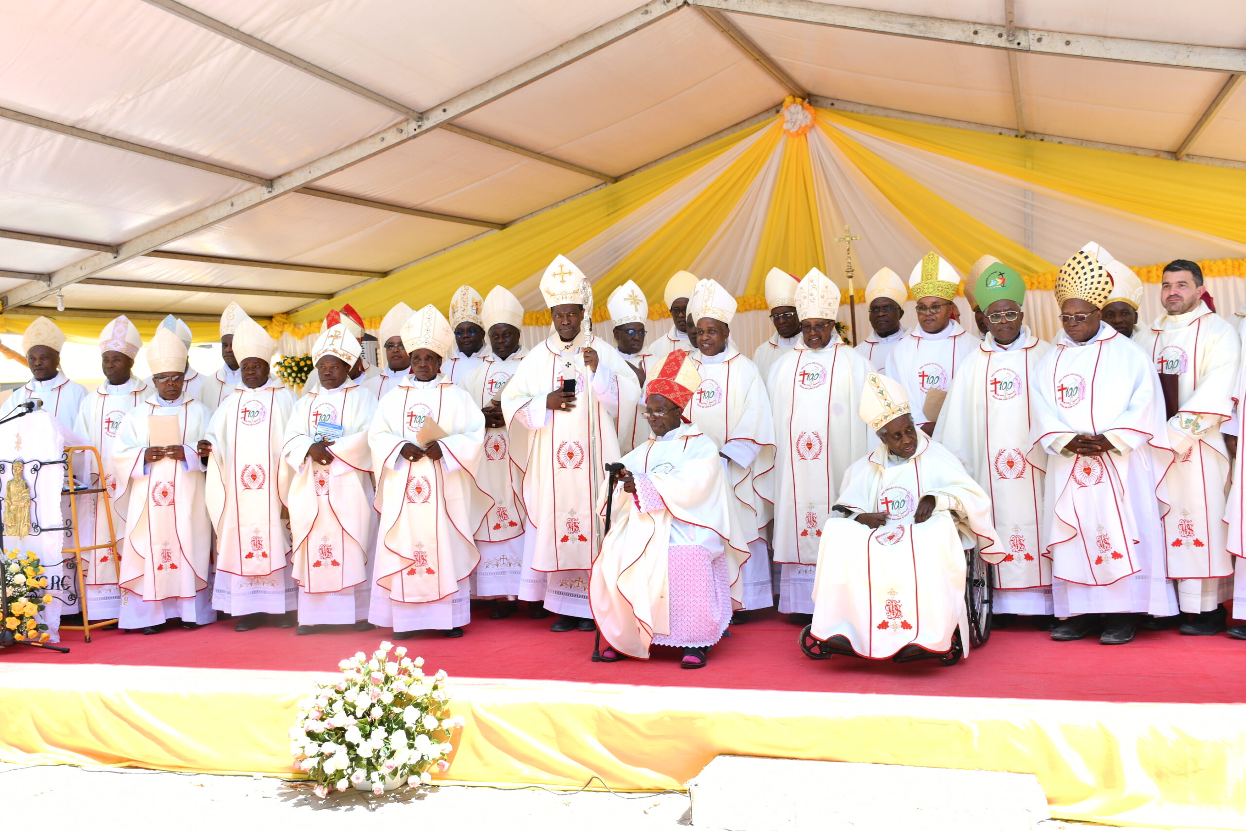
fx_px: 1177
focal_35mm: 34
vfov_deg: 38.9
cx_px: 623
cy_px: 416
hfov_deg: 55.8
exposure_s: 1/50
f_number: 5.6
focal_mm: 23
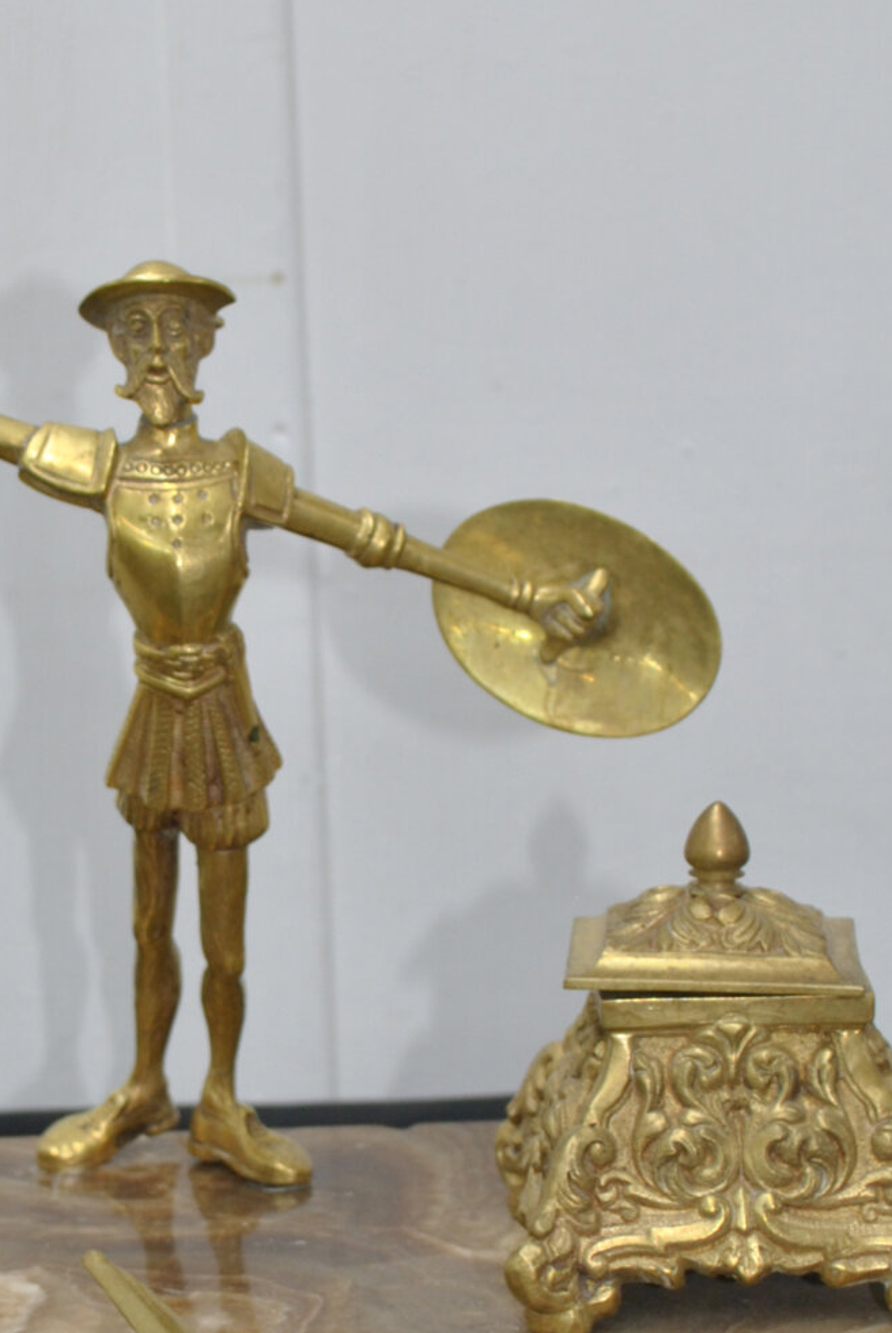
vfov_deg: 21.6
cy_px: 755
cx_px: 159
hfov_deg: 14.5
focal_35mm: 94
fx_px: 3484
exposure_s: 1/15
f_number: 4
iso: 200
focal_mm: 24
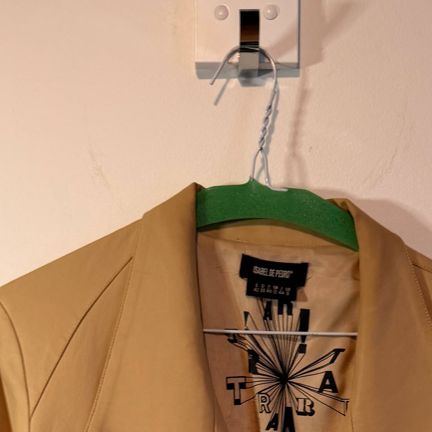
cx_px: 226
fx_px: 974
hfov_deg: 25.0
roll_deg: -0.8
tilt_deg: -9.7
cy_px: 640
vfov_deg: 21.3
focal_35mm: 69
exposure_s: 1/60
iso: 125
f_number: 1.78
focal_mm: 6.76
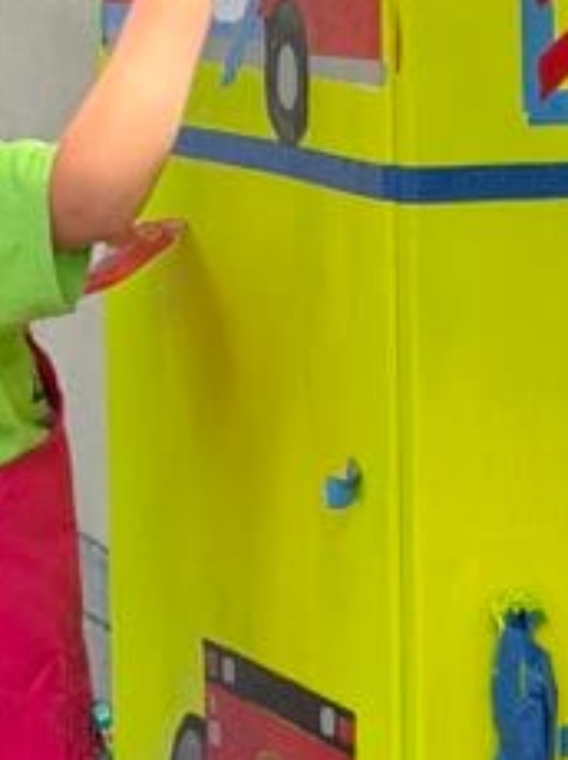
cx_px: 717
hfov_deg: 6.9
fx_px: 4691
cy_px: 347
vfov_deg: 9.3
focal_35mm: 214
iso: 80
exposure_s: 1/1513
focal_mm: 6.76
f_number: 1.78
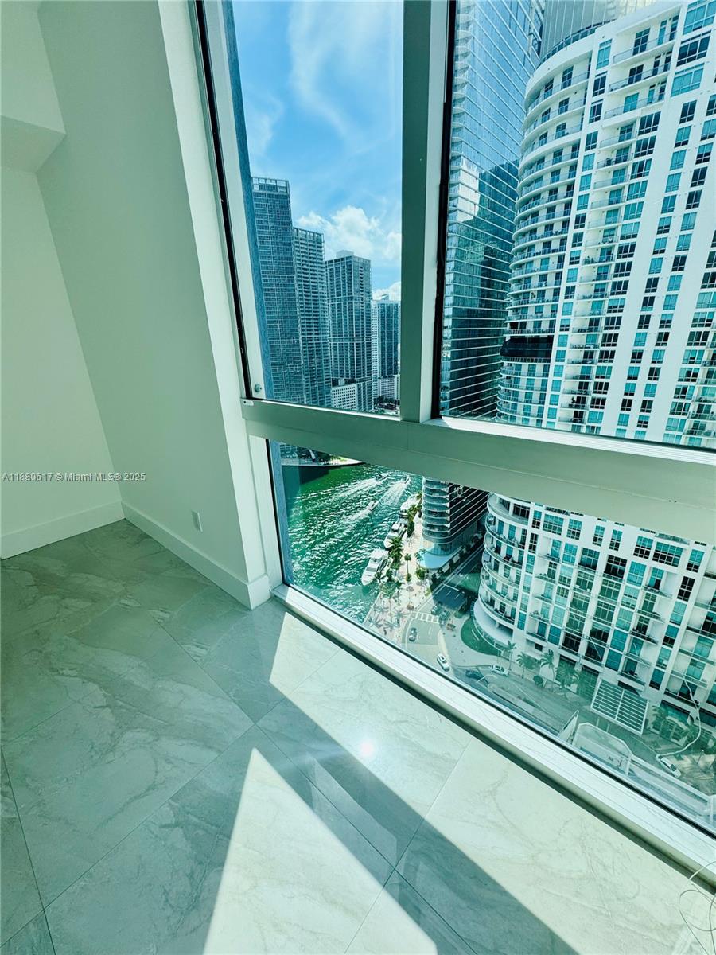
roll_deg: +2.9
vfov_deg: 102.1
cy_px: 478
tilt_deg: -22.3
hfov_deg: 85.7
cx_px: 358
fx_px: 386
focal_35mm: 14
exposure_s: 1/1346
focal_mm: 2.22
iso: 40
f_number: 2.2
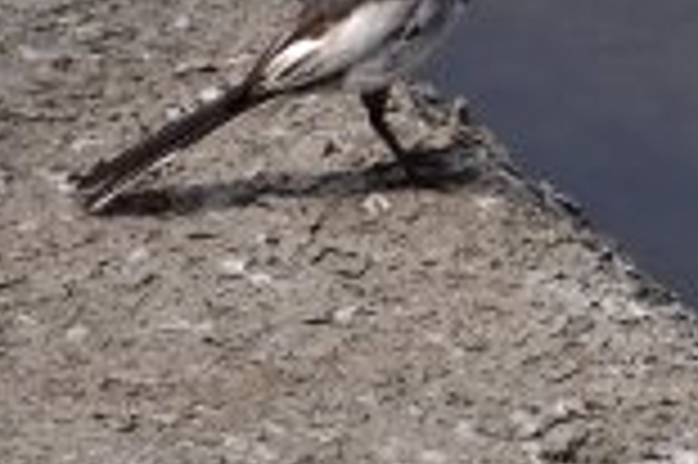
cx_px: 536
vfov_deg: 0.8
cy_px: 41
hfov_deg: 1.2
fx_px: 34437
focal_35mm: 1778
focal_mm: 300
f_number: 6.3
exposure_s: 1/640
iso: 100
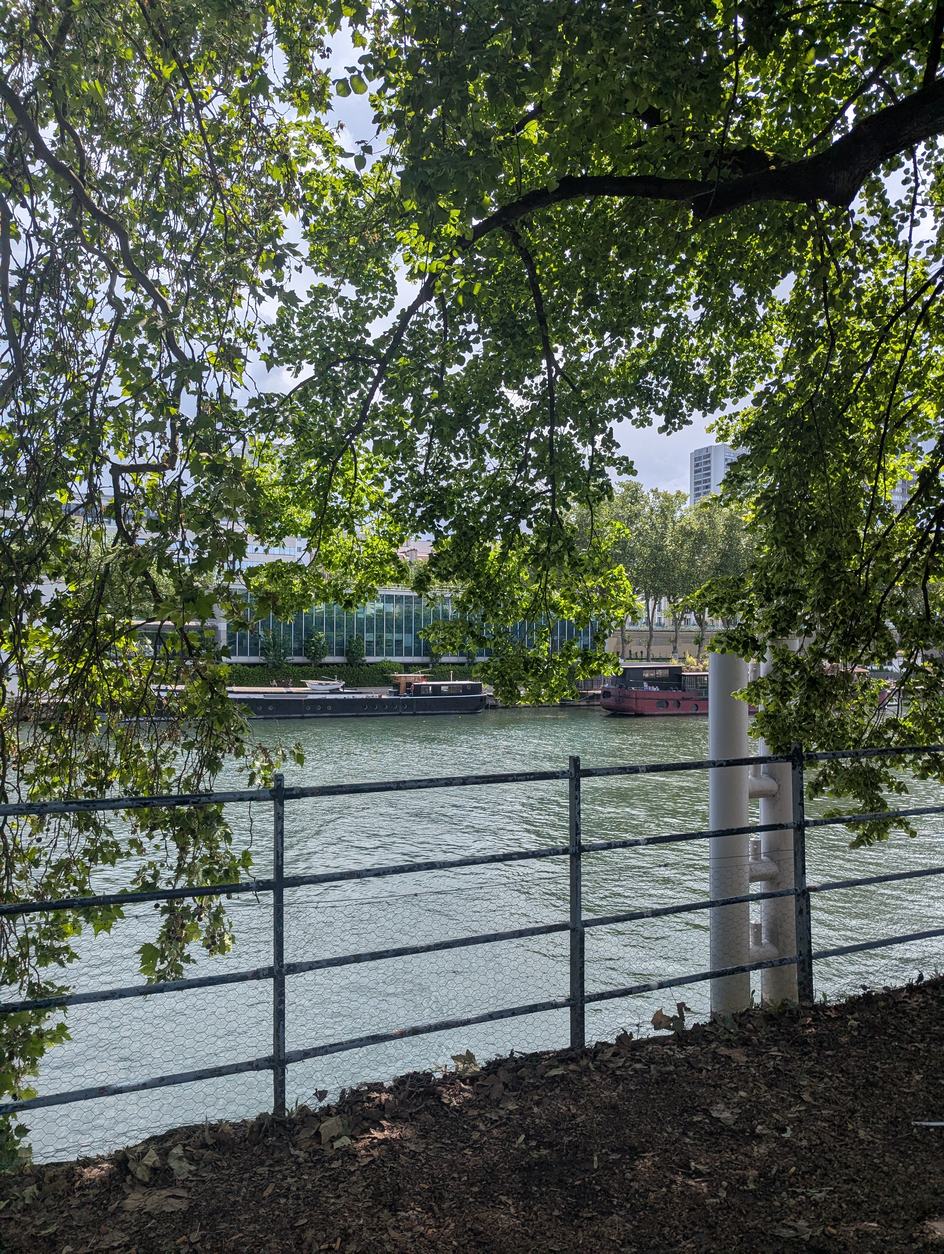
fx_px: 870
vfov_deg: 71.5
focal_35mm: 24
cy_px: 627
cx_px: 472
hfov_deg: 56.9
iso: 48
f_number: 1.85
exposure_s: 1/2571
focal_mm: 6.81
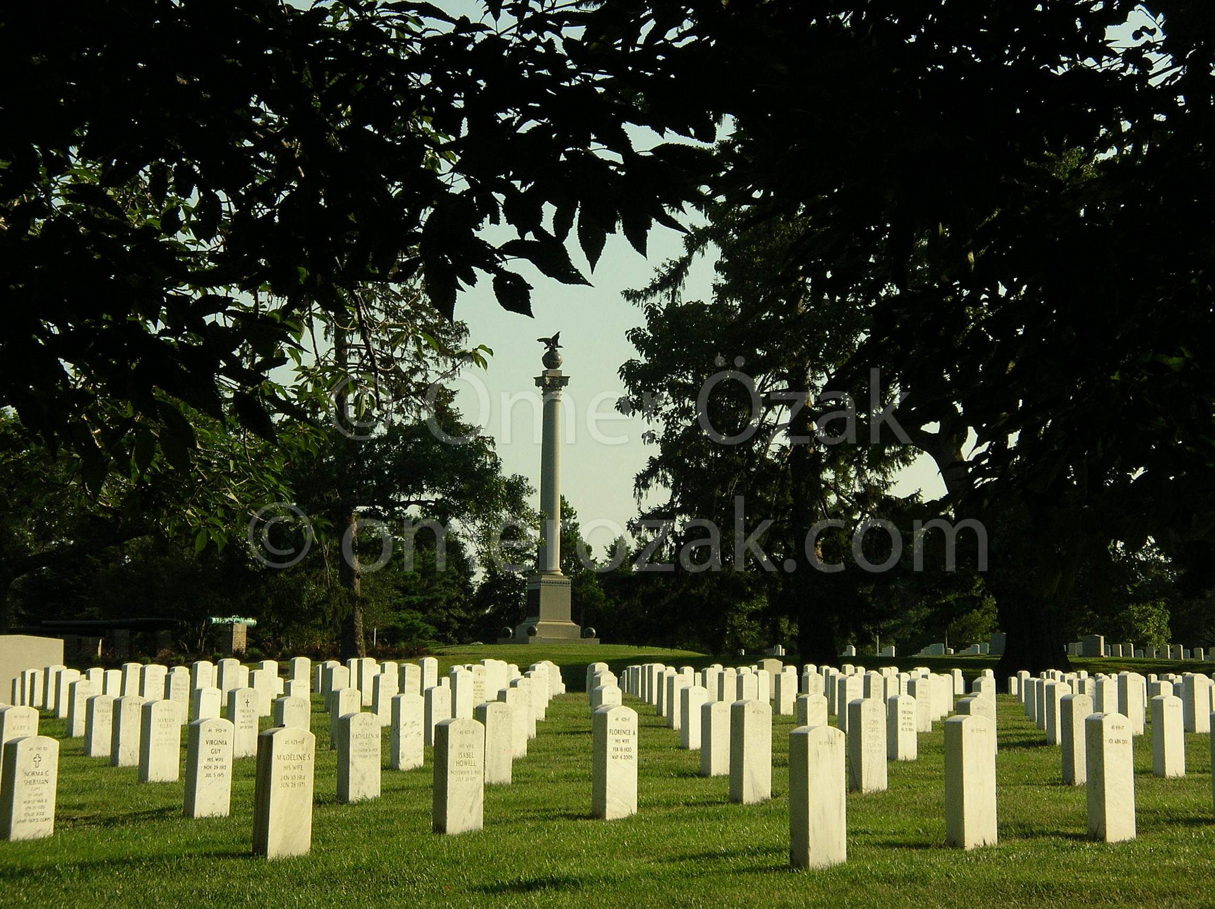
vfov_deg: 15.4
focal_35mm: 96
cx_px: 608
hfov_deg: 20.5
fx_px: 3367
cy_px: 454
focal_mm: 15.9
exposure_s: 1/406
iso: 50
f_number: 4.8
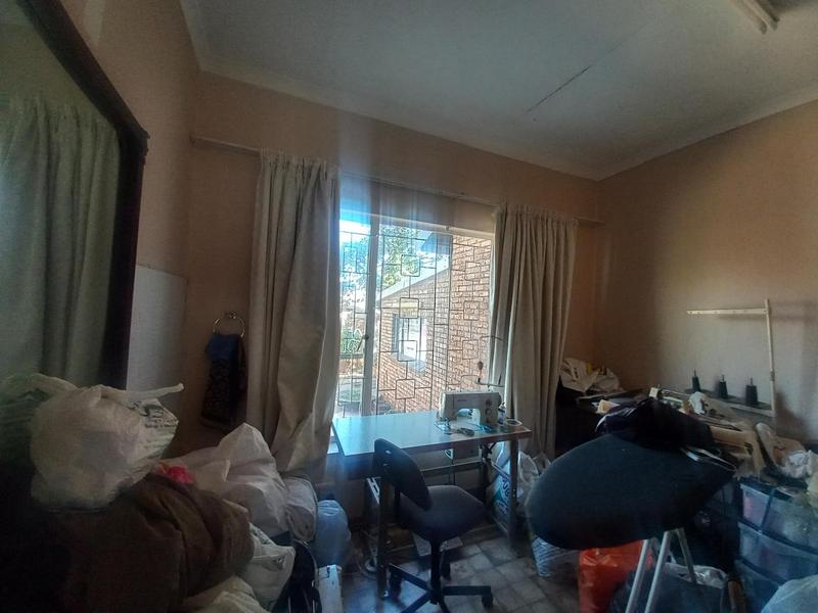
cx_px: 409
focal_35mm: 13
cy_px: 306
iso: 125
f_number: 2.2
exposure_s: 1/50
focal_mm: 1.42
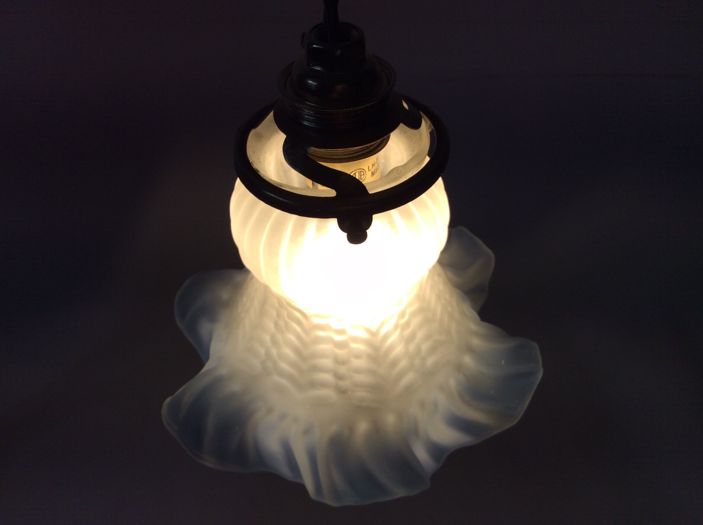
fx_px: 649
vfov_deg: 44.1
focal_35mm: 32
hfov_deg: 56.9
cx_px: 352
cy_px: 262
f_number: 2.4
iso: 32
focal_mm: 3.3
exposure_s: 1/397
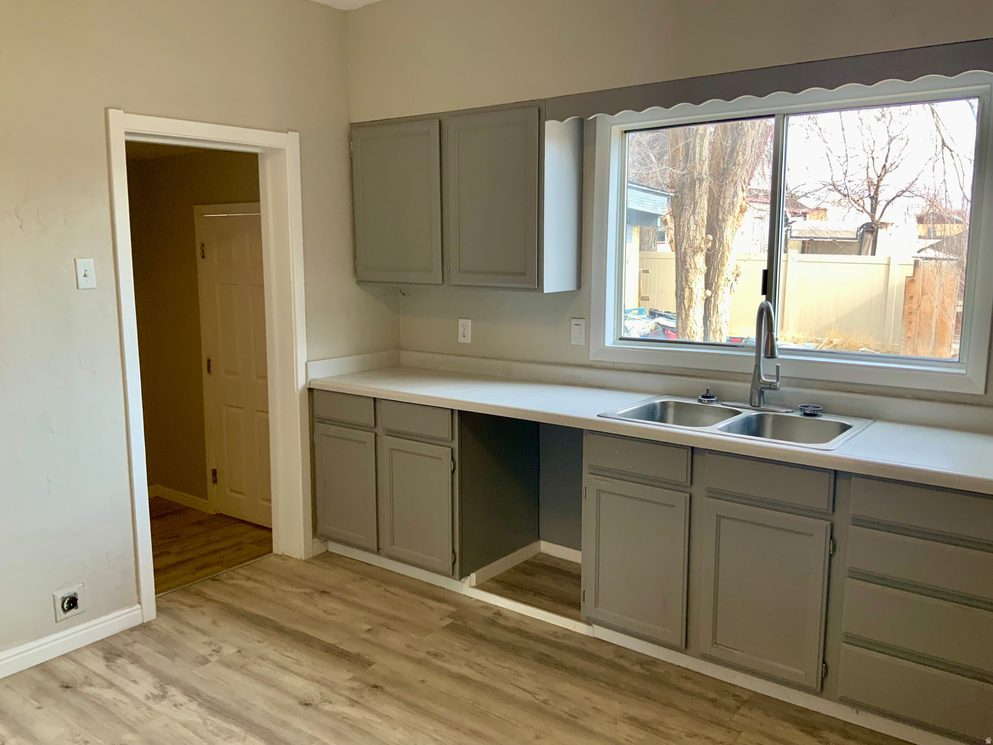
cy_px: 372
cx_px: 496
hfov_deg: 61.7
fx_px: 832
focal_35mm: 29
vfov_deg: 48.2
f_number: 1.8
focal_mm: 3
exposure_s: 1/120
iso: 50
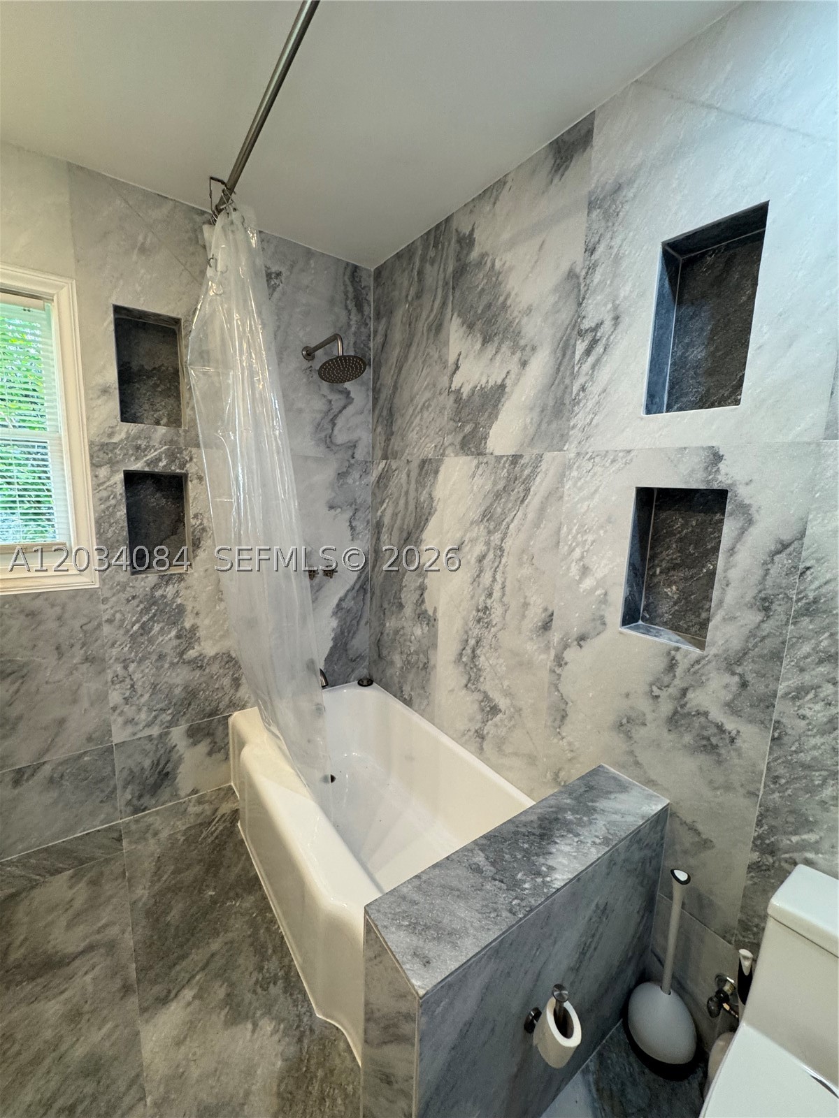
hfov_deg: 85.7
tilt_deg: -8.8
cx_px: 420
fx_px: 452
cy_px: 559
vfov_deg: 102.1
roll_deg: -1.0
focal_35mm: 14
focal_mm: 2.22
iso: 200
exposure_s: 1/120
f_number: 2.2
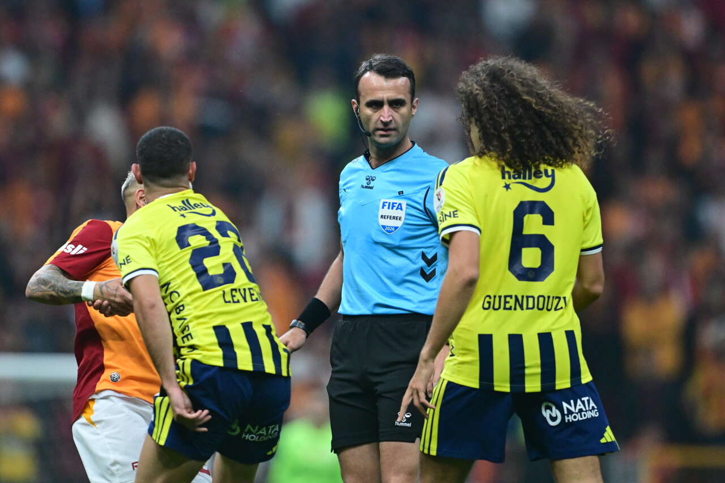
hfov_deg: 3.4
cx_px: 362
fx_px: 12081
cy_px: 242
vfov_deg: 2.3
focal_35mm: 600
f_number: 2.8
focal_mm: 400
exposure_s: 1/2500
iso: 3200
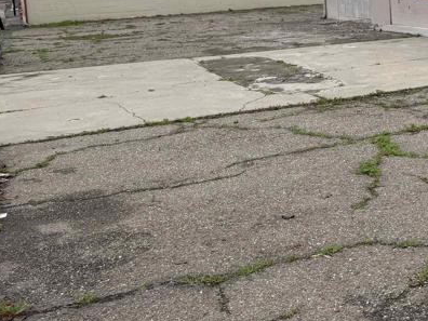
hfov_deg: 28.2
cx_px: 481
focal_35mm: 62
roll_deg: +2.3
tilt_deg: -4.0
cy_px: 30
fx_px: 767
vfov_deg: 23.0
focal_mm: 6.76
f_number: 1.78
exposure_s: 1/920
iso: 80
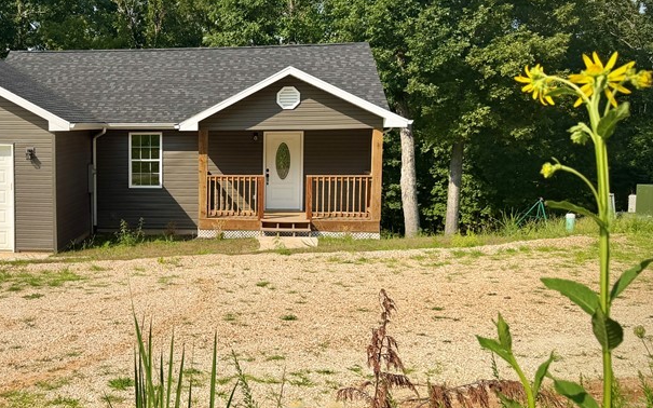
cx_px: 117
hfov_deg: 43.7
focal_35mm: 43
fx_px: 765
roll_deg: -0.7
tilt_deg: -4.4
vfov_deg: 29.8
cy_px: 186
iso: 80
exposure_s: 1/6711
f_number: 1.78
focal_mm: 6.76
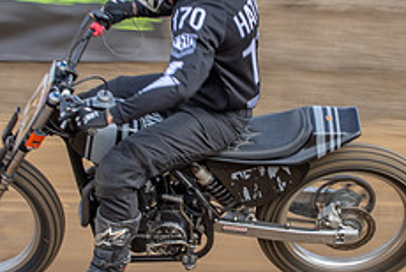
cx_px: 229
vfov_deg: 5.6
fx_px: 2755
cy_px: 70
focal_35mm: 244
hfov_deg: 8.4
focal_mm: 60
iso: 100
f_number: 8
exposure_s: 1/100
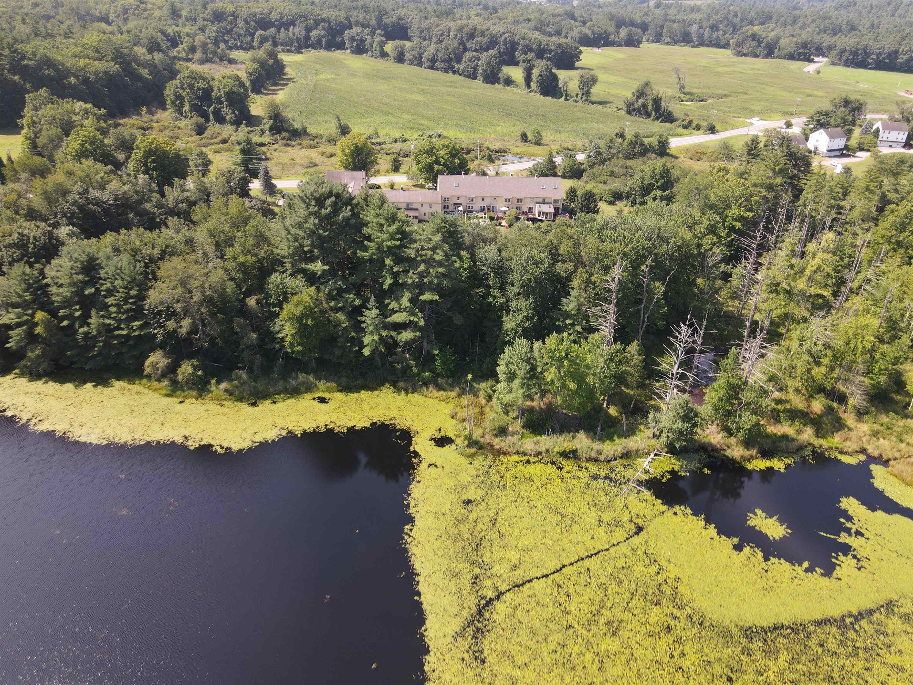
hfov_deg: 71.6
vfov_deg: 56.8
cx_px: 456
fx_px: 633
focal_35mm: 24
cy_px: 342
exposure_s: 1/15
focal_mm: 4.5
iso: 100
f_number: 2.8
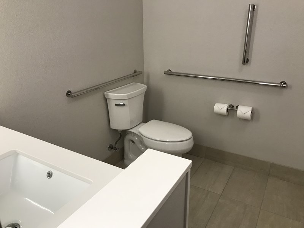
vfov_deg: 49.7
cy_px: 114
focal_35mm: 28
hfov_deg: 63.4
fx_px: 246
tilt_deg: -21.9
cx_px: 152
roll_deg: +0.5
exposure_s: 1/30
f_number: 1.8
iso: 25
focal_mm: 3.99
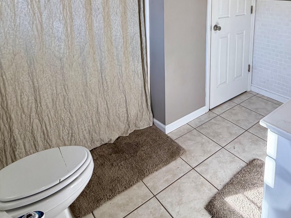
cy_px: 27
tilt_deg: -10.3
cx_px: 189
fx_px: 235
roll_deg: -0.7
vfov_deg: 45.6
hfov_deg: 62.2
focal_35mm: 28
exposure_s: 1/120
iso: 80
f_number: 2.2
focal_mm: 2.22
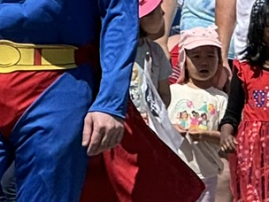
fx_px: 6287
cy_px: 213
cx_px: -135
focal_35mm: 809
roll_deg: -2.7
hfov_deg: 2.4
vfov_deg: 1.8
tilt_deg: -2.4
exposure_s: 1/1206
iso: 50
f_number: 2.8
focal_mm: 15.66
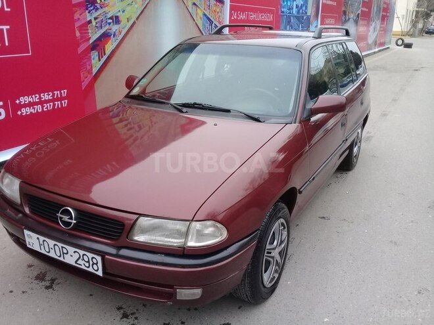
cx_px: 217
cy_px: 162
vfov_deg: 45.4
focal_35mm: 31
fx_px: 389
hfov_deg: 58.4
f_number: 2.2
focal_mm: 3.3
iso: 80
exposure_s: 1/100
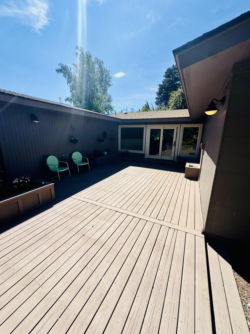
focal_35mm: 14
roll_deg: -1.2
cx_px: 125
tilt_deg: -13.6
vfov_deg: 102.1
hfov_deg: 85.7
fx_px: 135
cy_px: 167
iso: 50
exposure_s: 1/2415
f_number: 2.2
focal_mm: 2.22
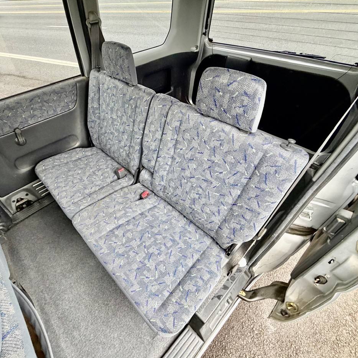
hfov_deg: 83.4
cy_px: 182
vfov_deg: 84.0
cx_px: 153
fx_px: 199
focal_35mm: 17
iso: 400
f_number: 2.2
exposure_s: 1/60
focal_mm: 2.22
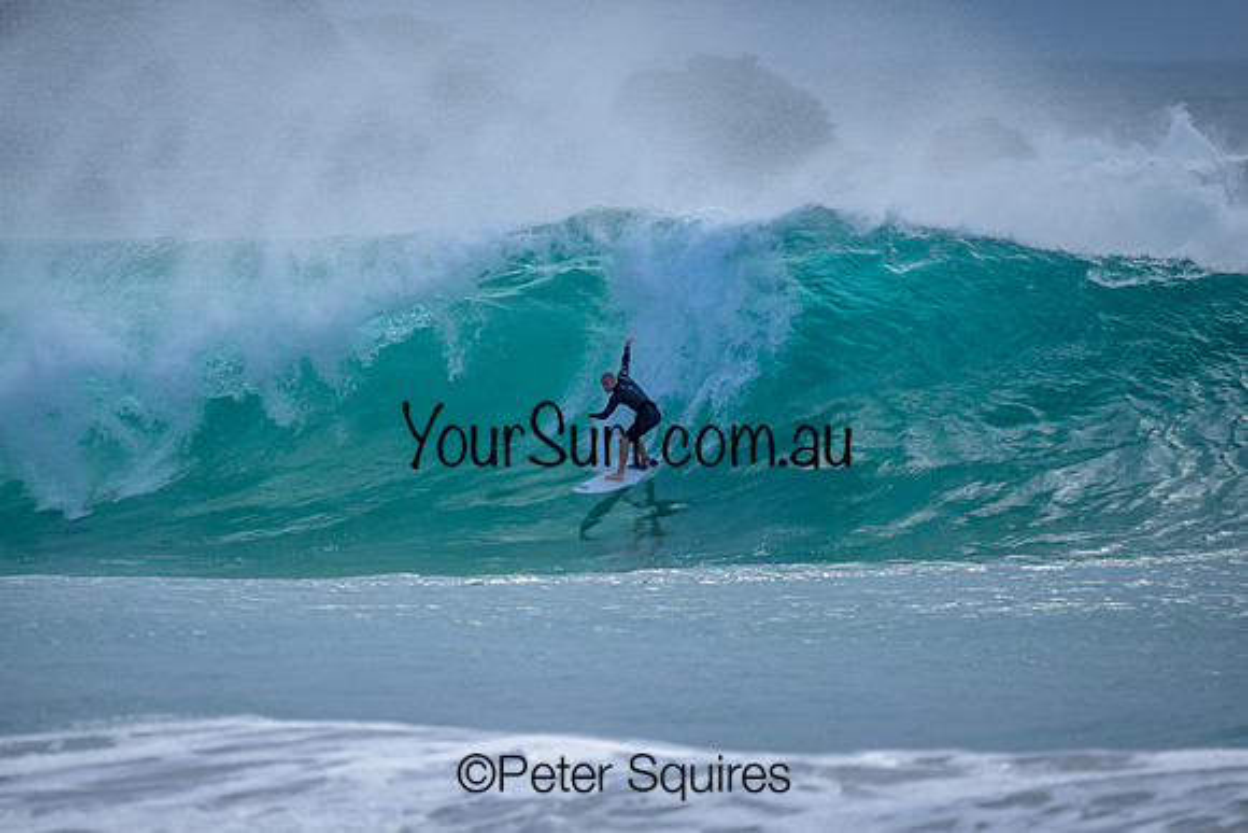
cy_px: 416
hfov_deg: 2.6
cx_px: 624
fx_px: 27739
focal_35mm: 800
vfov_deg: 1.7
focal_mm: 800
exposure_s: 1/2000
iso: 450
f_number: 6.3
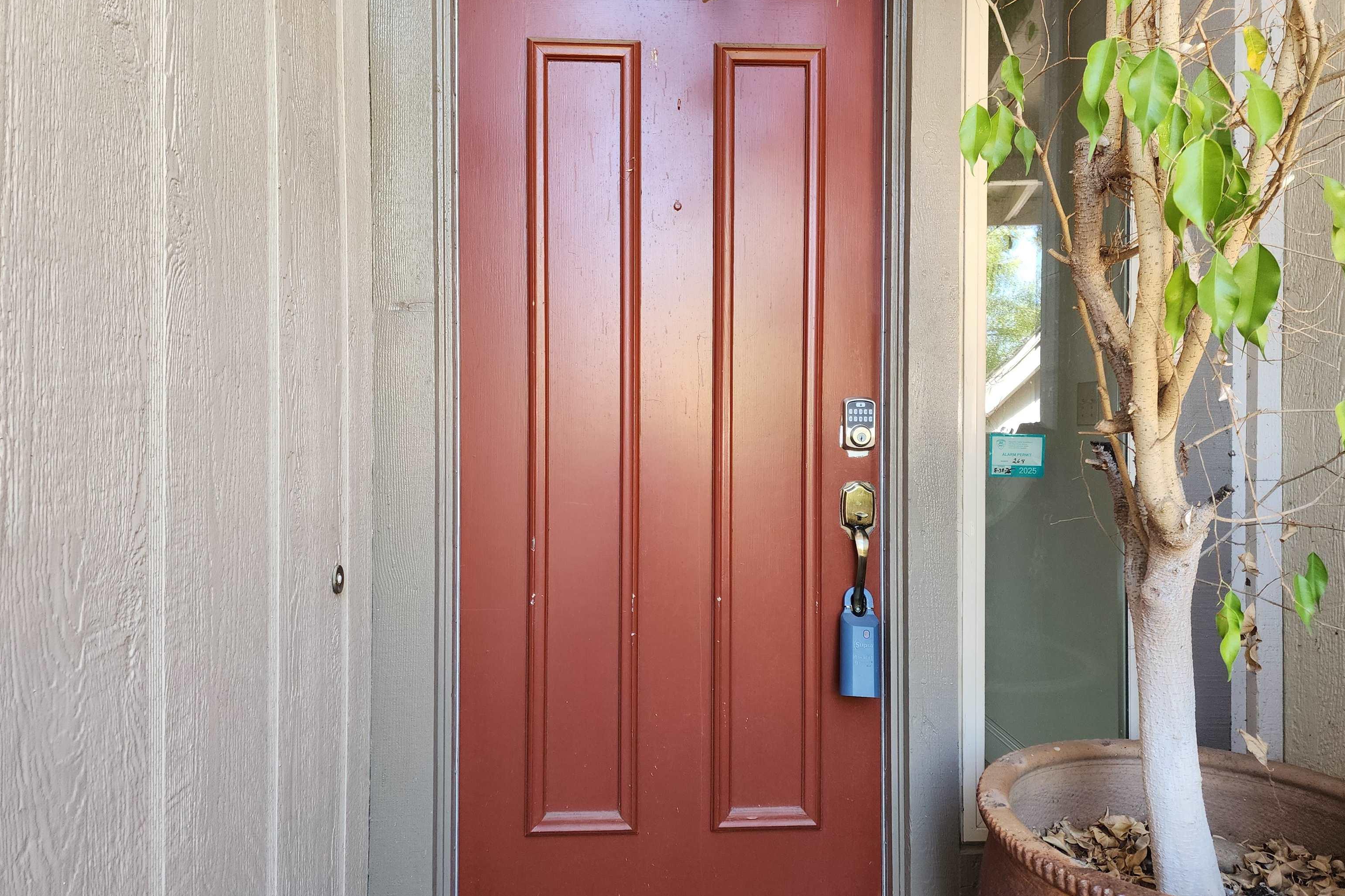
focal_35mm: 24
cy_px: 432
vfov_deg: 53.1
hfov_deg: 73.7
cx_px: 672
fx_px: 897
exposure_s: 1/120
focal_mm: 6.4
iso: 160
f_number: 1.8
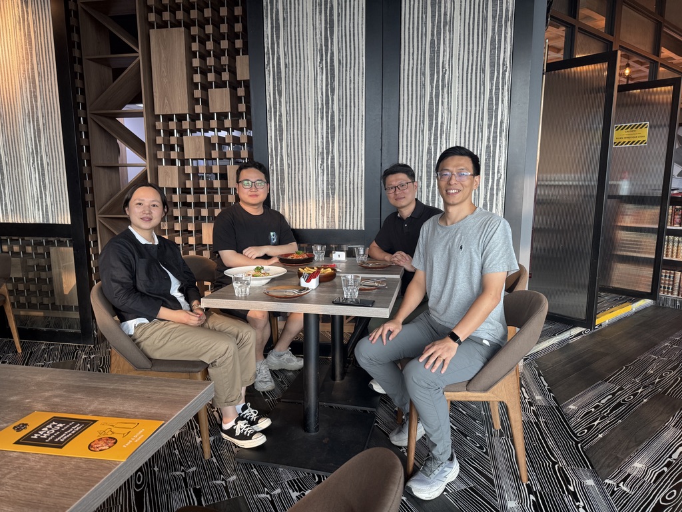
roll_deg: -0.5
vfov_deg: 56.8
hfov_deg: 71.6
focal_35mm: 24
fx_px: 473
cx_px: 341
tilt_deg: -10.2
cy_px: 256
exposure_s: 1/50
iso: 125
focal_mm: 6.76
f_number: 1.78
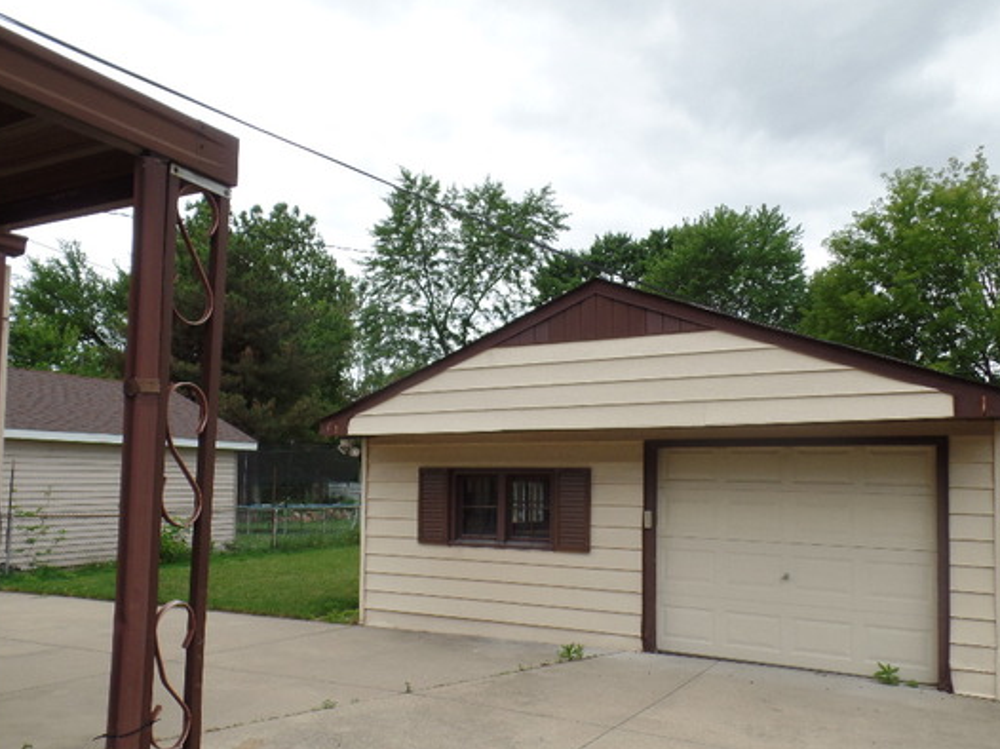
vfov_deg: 49.4
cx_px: 492
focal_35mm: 28
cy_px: 447
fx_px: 809
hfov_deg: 63.5
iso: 80
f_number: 3.5
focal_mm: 4.1
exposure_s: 1/500
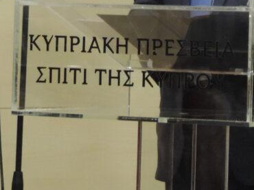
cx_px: 209
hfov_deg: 4.6
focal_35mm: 429
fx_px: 3146
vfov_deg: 3.5
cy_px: -70
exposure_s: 1/20
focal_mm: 27.6
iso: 800
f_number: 4.4
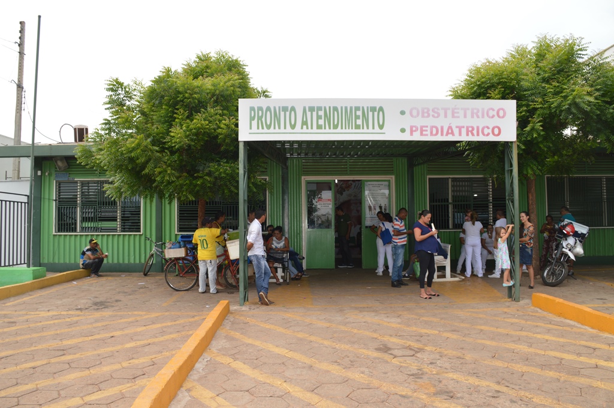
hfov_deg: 67.4
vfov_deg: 47.9
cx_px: 307
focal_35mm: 27
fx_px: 460
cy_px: 204
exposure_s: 1/200
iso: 100
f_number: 8
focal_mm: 18
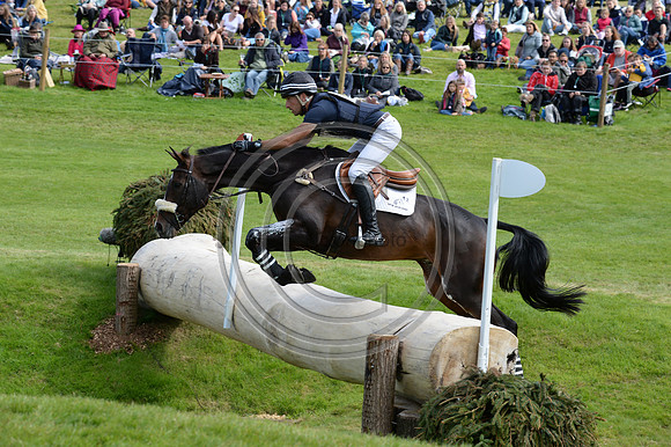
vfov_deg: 10.5
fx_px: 2422
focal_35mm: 130
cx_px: 336
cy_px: 224
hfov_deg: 15.8
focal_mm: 130
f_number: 8
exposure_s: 1/1000
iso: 800
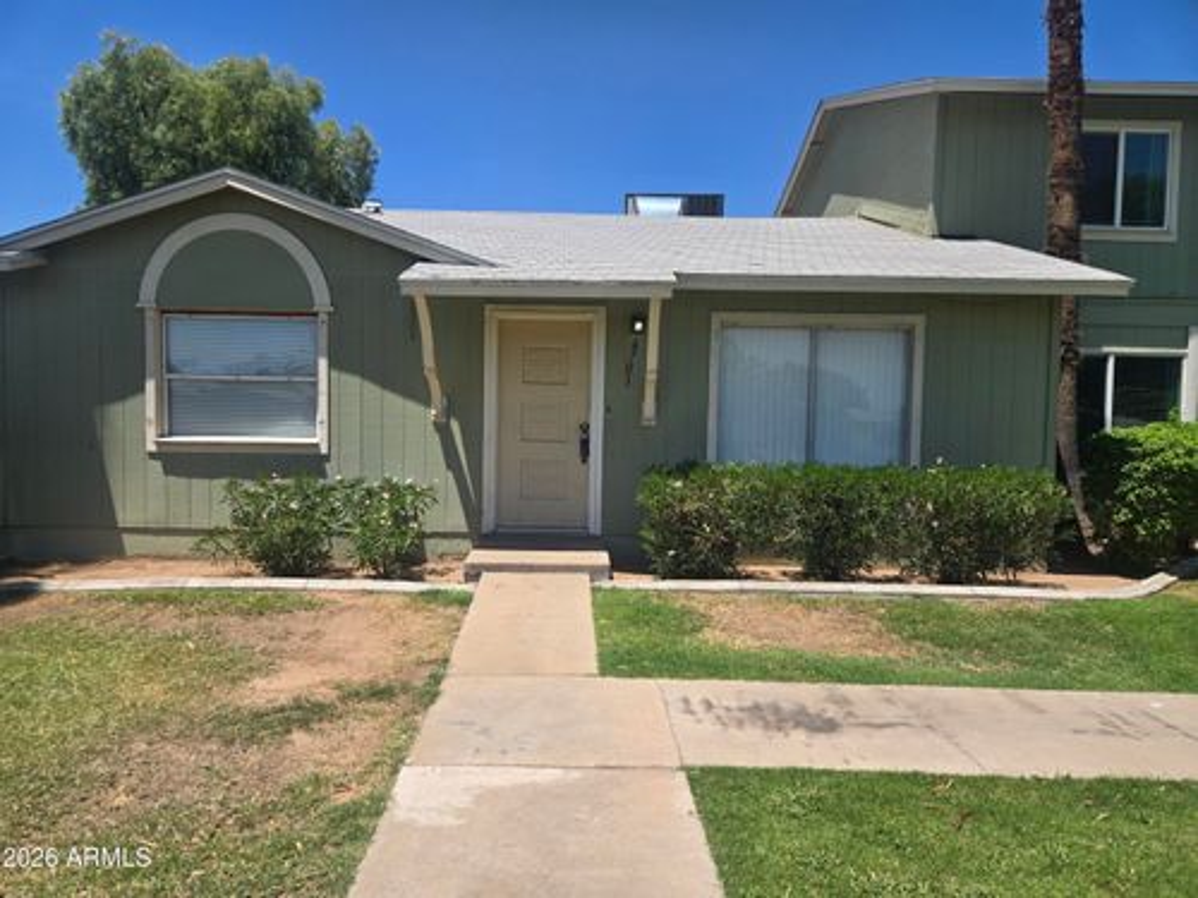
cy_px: 449
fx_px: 796
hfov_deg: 73.9
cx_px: 599
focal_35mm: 23
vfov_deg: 58.9
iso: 25
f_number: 1.8
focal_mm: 5.4
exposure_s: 1/2204
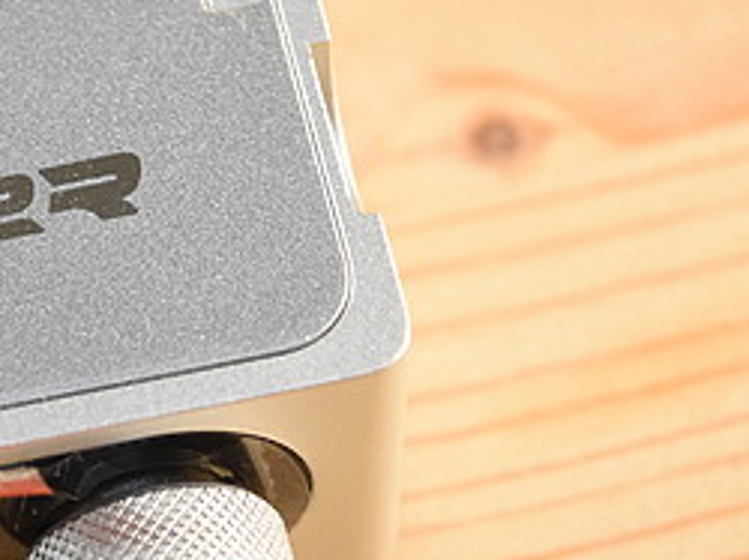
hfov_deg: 4.2
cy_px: 219
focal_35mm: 472
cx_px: -69
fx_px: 10214
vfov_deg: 3.1
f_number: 5.6
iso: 1250
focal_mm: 105
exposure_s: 1/100
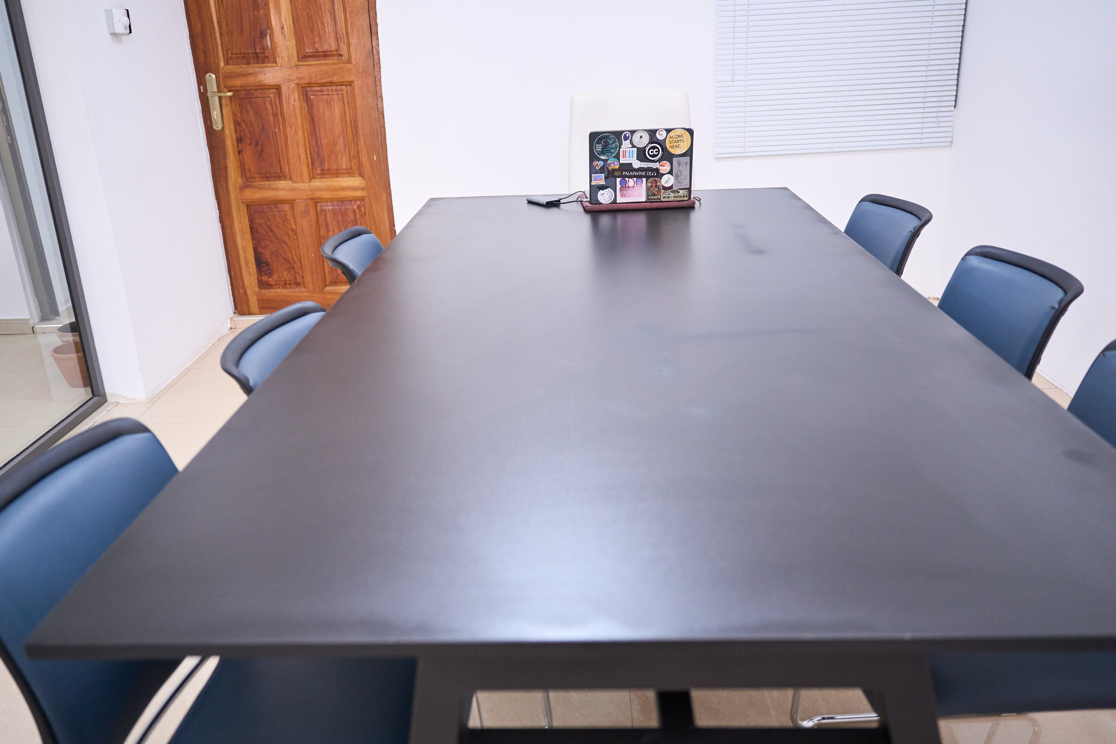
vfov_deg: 46.4
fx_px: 868
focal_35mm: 28
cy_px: 372
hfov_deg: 65.5
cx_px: 558
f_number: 2.8
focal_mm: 28
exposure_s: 1/200
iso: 2500
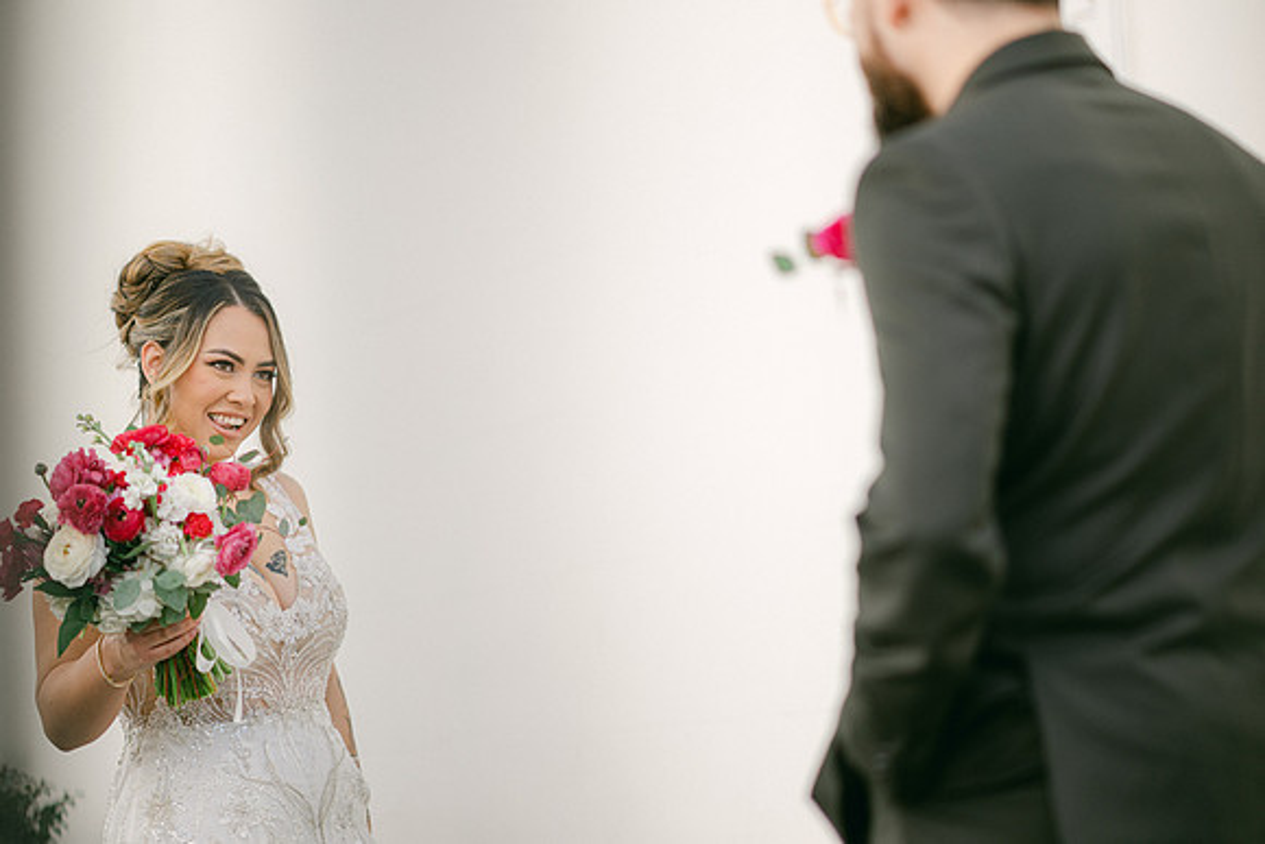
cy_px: 422
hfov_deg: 23.9
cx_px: 632
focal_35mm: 85
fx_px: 2987
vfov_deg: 16.1
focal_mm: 85
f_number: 1.8
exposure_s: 1/1600
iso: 80
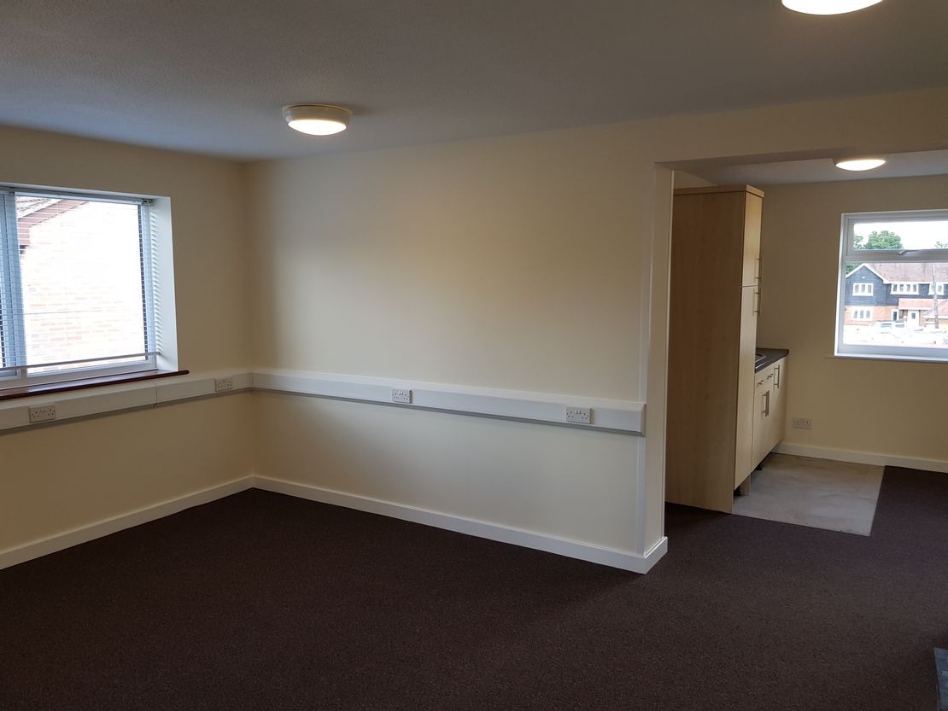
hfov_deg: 67.3
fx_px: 712
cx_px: 474
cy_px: 356
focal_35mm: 26
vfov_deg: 53.1
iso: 64
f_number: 1.7
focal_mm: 4.2
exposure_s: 1/100
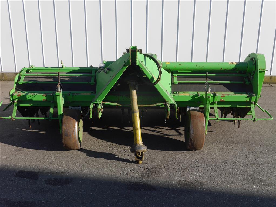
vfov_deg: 37.8
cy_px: 104
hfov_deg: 48.9
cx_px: 138
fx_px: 303
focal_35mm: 38
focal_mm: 19
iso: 160
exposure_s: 1/320
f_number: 8
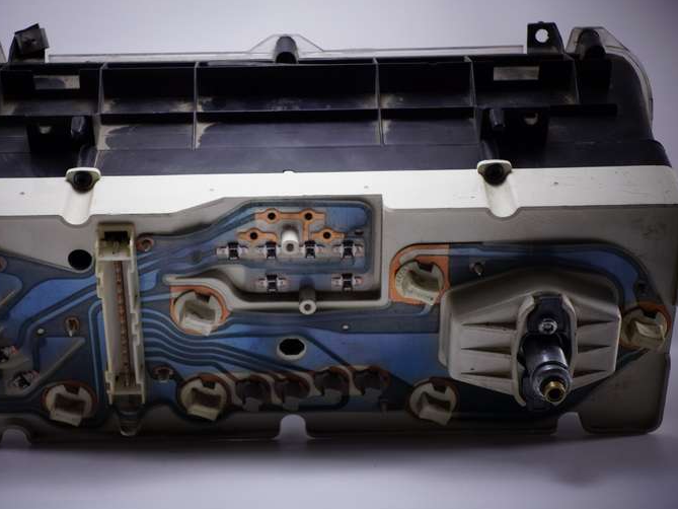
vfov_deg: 18.7
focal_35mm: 79
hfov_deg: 24.7
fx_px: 1548
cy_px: 258
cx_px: 277
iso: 125
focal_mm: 25.02
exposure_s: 1/80
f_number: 4
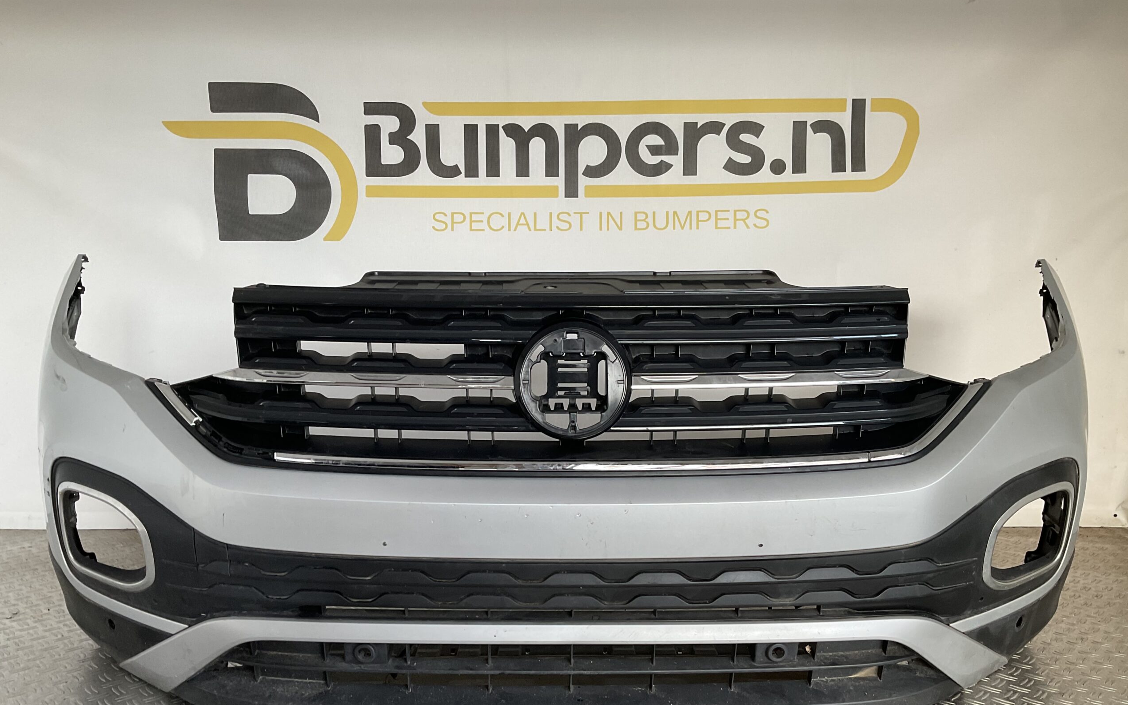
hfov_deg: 61.2
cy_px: 423
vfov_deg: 40.4
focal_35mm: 31
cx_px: 561
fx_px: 953
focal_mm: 3
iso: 40
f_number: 1.8
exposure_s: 1/60
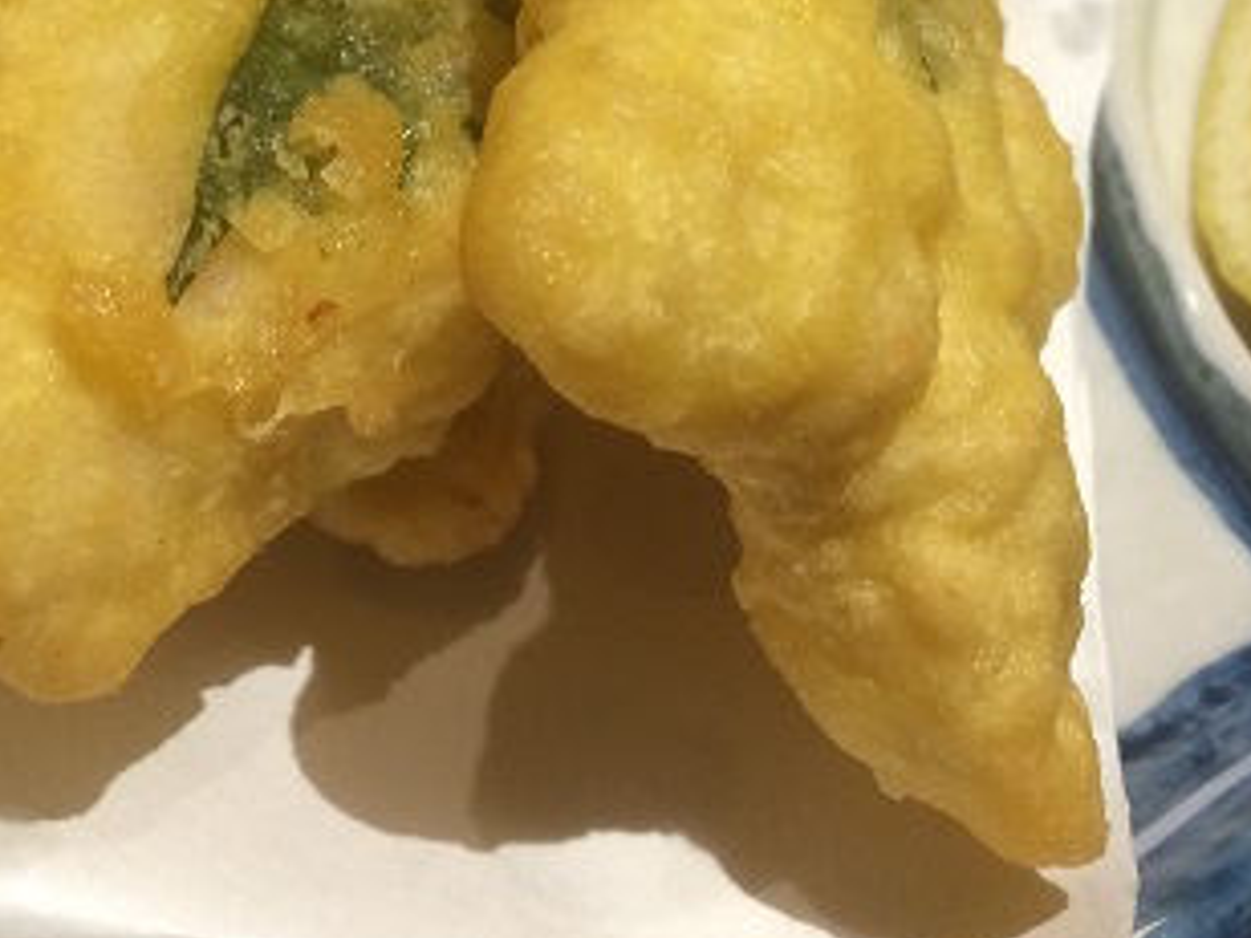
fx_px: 2385
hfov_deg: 29.0
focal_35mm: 66
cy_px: 18
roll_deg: -2.0
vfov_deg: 21.5
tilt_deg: -42.2
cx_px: 345
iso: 80
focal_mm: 4.15
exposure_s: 1/30
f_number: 2.2
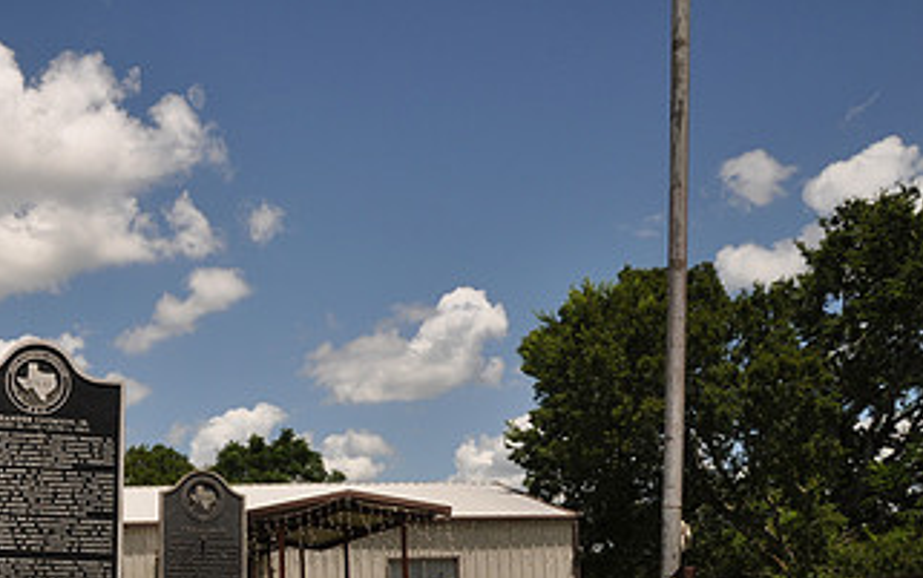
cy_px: 545
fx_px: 1181
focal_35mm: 47
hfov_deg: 40.6
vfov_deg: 26.4
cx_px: 158
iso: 200
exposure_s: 1/125
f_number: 11
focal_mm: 17
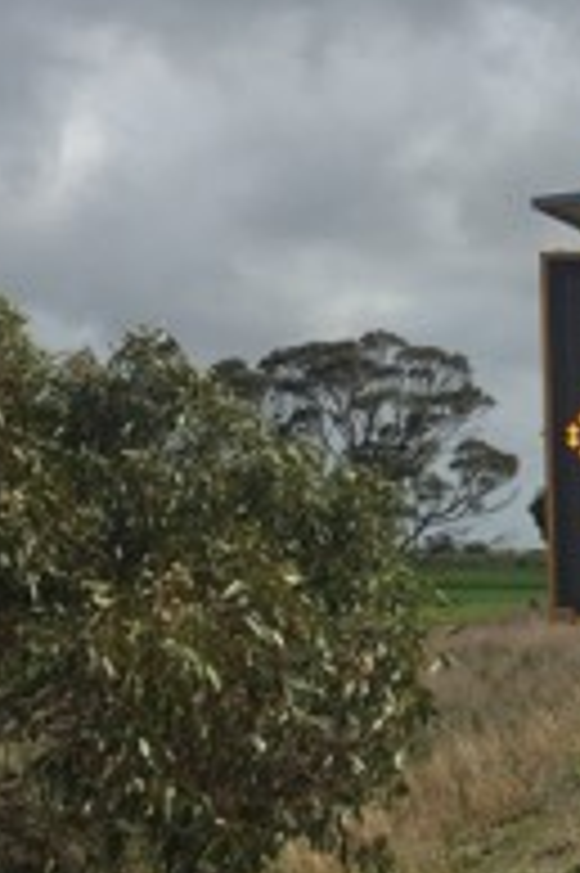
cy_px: 504
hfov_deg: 15.8
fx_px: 1961
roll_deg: -1.5
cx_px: 809
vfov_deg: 25.1
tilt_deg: +1.4
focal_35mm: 81
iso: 32
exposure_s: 1/2639
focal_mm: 4.15
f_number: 2.2
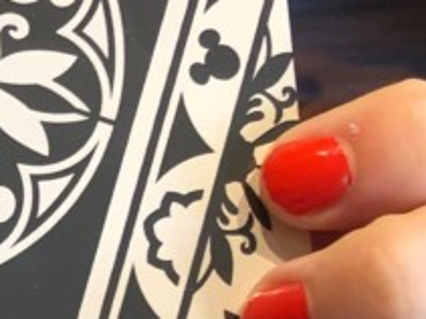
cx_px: -224
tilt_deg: -26.1
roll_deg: +5.2
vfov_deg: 9.2
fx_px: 1956
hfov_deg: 11.9
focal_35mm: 159
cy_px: 365
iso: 32
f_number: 1.8
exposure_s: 1/24
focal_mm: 3.99
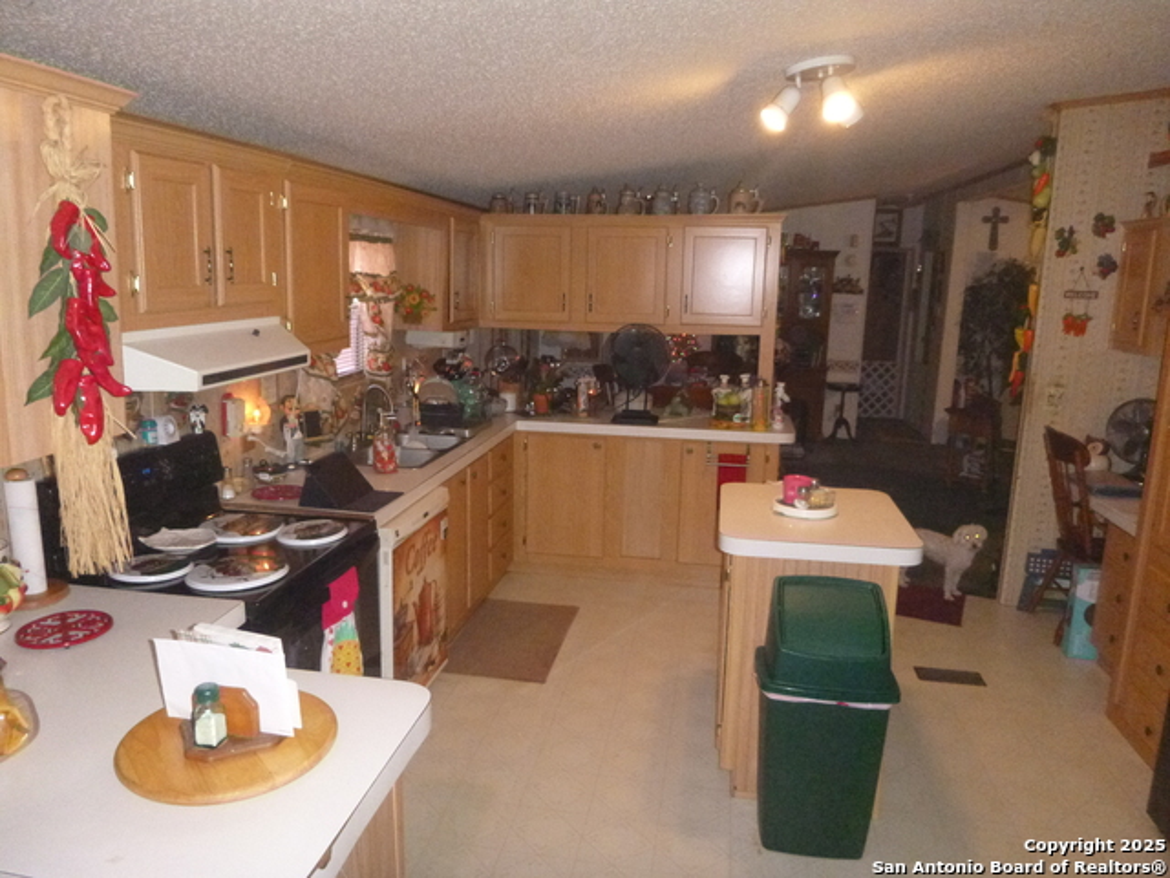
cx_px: 585
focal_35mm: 25
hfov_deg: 69.4
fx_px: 845
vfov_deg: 54.9
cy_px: 439
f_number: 3.9
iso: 800
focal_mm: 4.5
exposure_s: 1/60
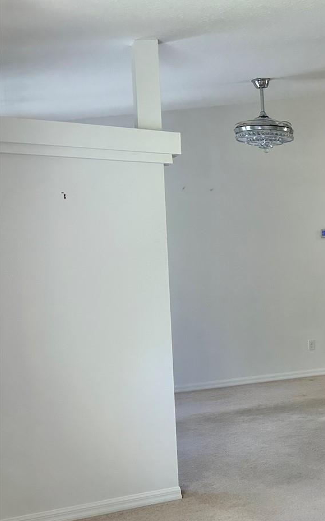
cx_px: 459
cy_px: 307
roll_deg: -0.5
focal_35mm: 45
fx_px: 638
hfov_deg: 23.9
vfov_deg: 44.2
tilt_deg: -5.9
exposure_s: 1/90
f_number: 1.78
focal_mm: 6.86
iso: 125
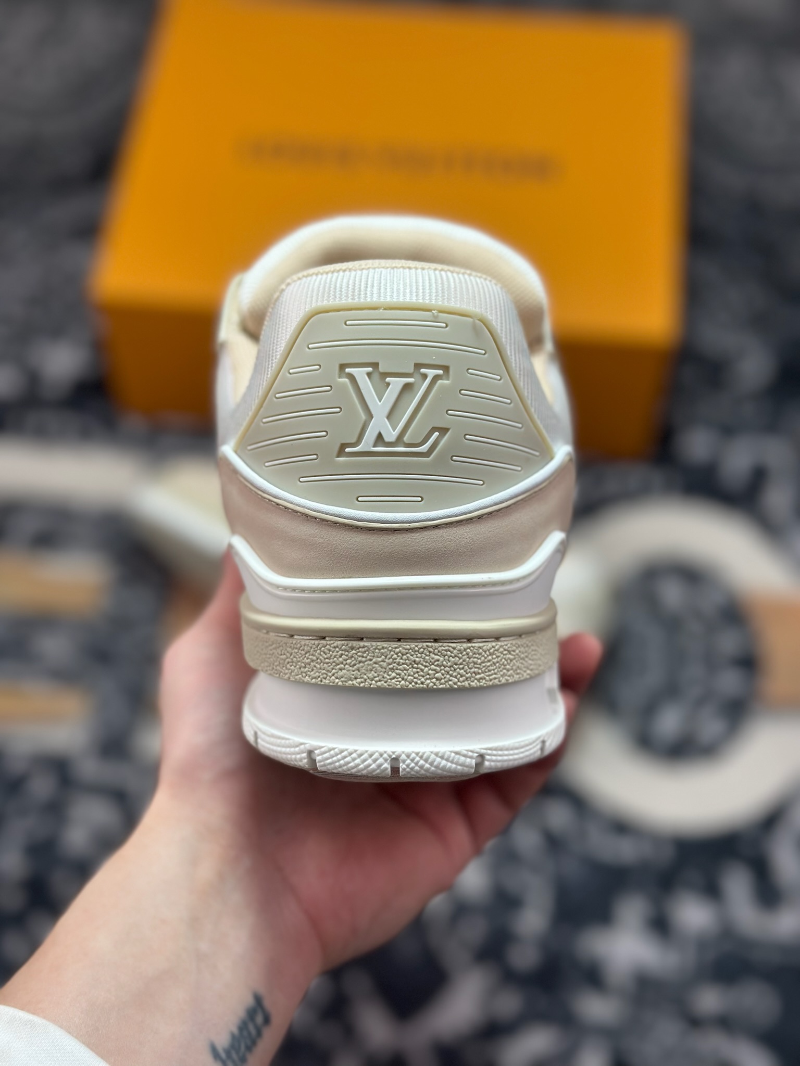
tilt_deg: -58.2
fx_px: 1479
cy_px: 533
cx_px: 400
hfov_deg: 30.3
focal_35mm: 48
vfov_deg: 39.7
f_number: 1.78
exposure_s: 1/971
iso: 80
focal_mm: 6.86
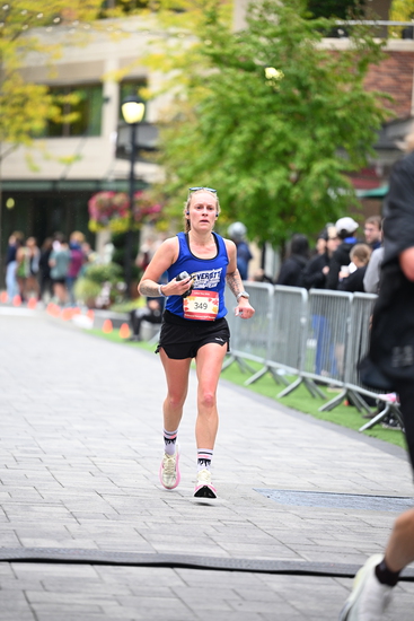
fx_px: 2499
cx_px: 207
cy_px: 310
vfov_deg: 14.1
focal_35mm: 145
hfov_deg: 9.5
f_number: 2.8
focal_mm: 145
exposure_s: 1/1600
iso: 1250
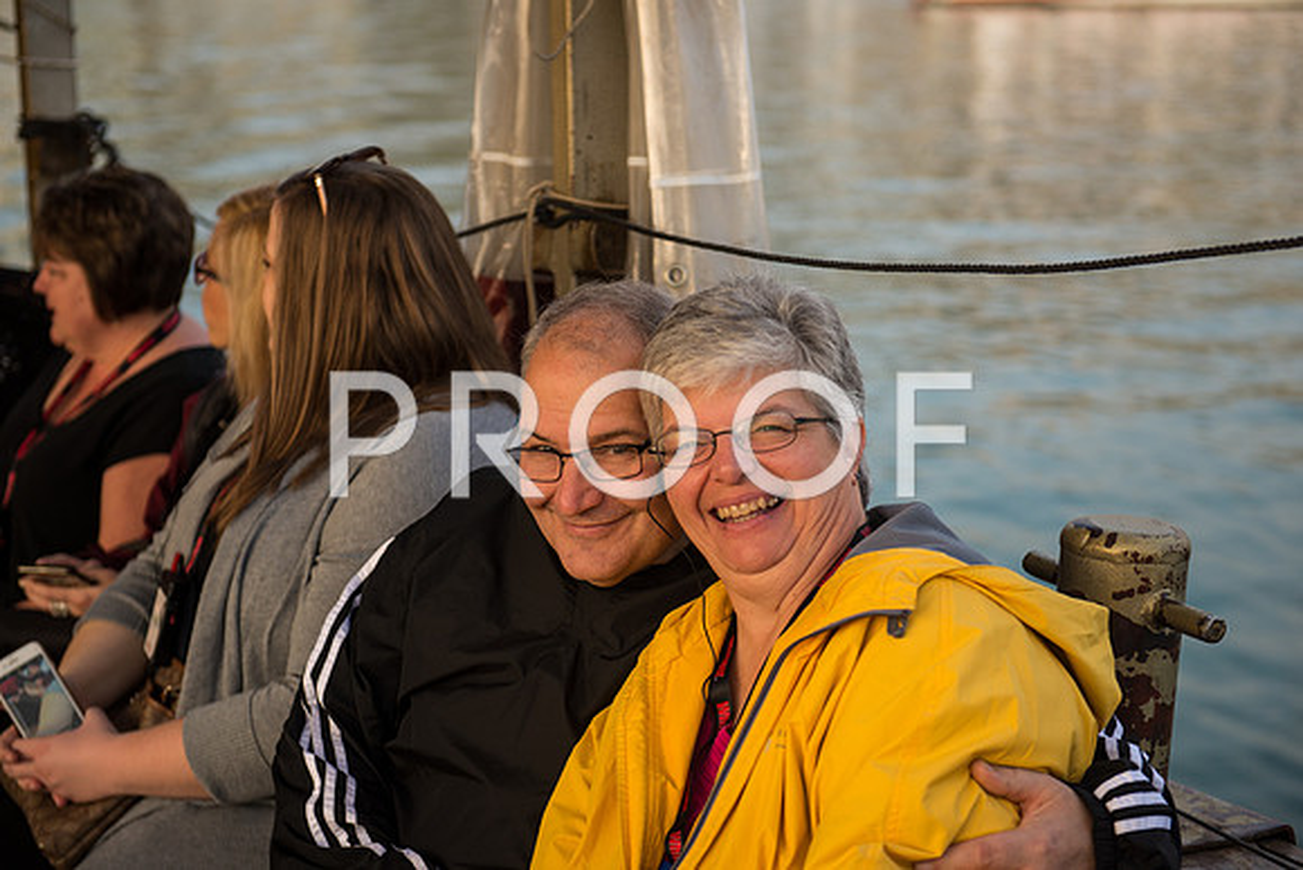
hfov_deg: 28.8
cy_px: 435
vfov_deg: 19.5
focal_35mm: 70
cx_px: 652
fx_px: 2534
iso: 400
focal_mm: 70
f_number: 2.8
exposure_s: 1/1000
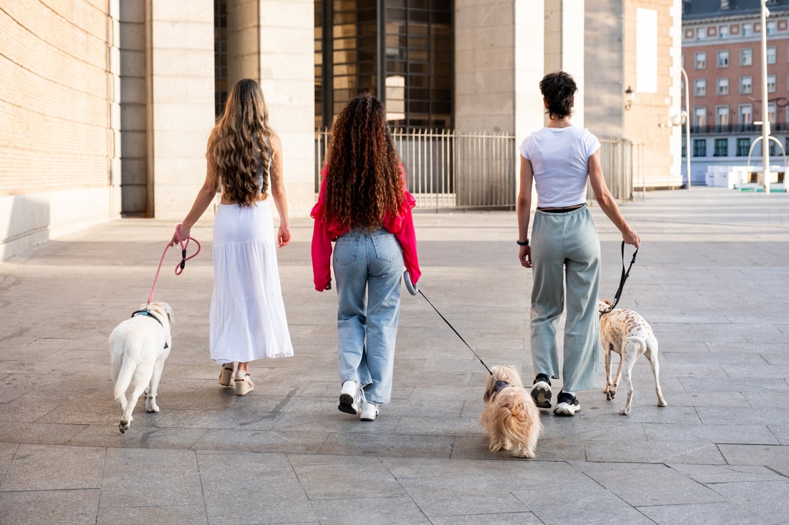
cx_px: 394
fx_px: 1227
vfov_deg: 24.2
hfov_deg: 35.7
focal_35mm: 56
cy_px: 262
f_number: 2.8
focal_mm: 37.6
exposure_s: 1/500
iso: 160
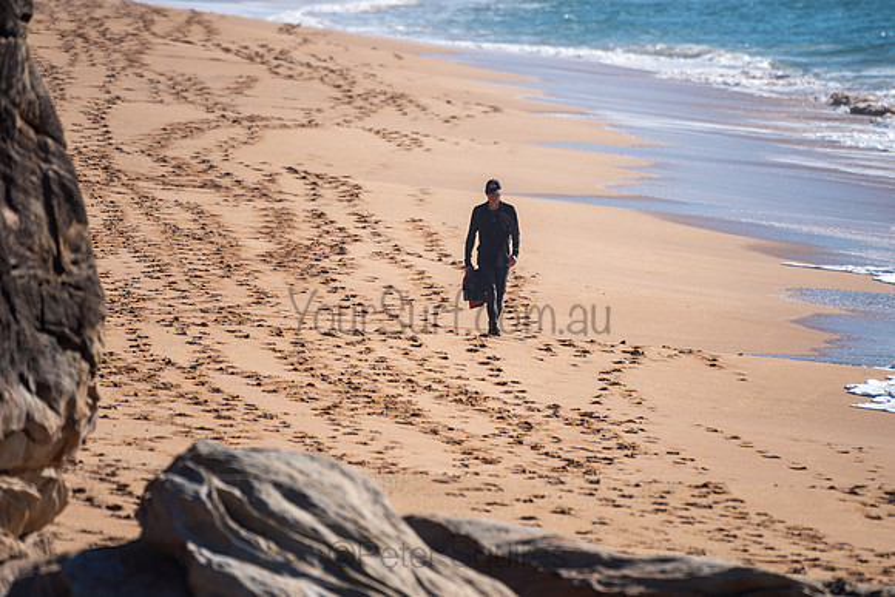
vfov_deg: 2.3
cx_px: 458
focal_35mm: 599
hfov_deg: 3.4
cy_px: 292
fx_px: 14884
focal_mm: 500
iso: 80
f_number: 5.6
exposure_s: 1/1000
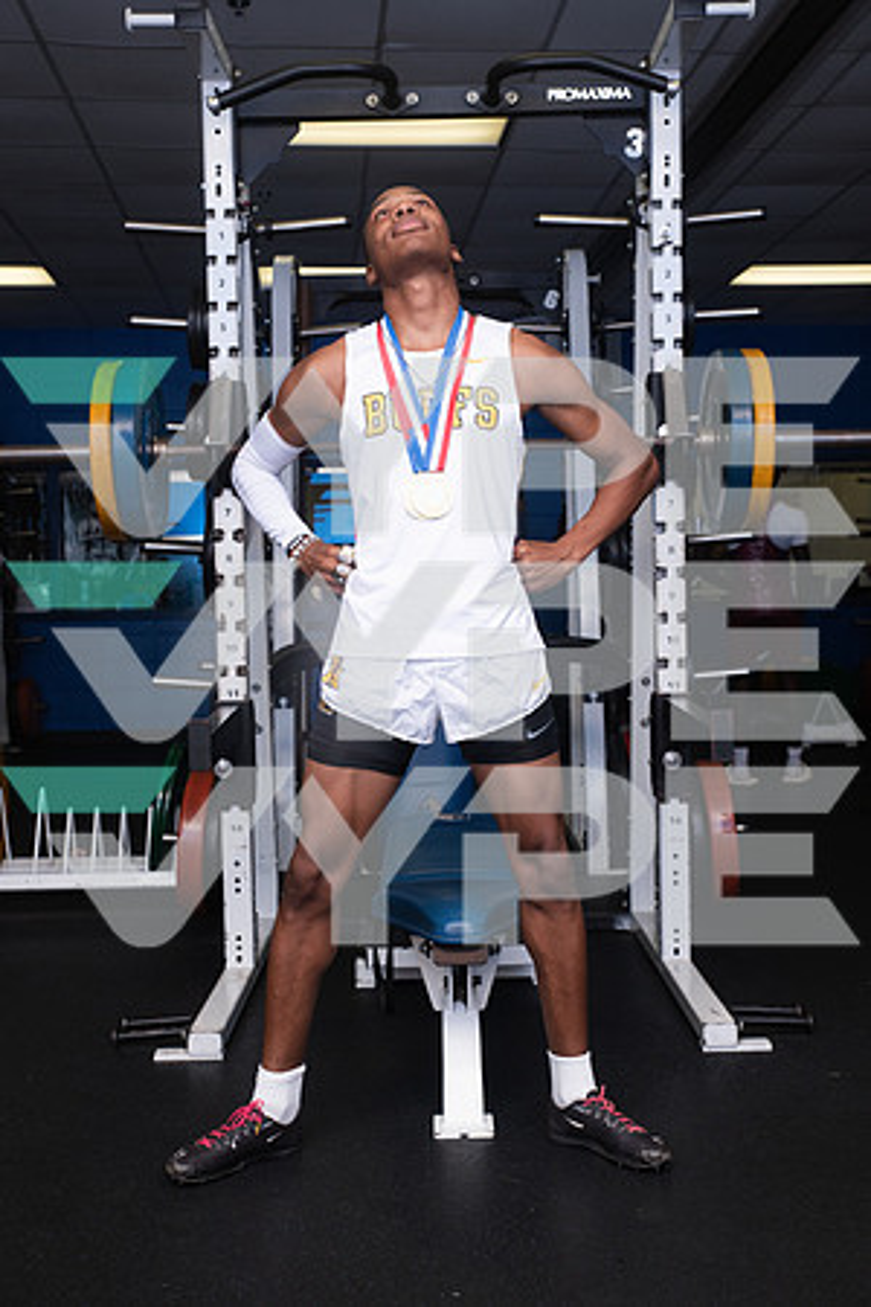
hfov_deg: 31.9
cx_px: 436
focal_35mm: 42
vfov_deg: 46.4
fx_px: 1524
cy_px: 654
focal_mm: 42
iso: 500
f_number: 6.3
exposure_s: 1/400
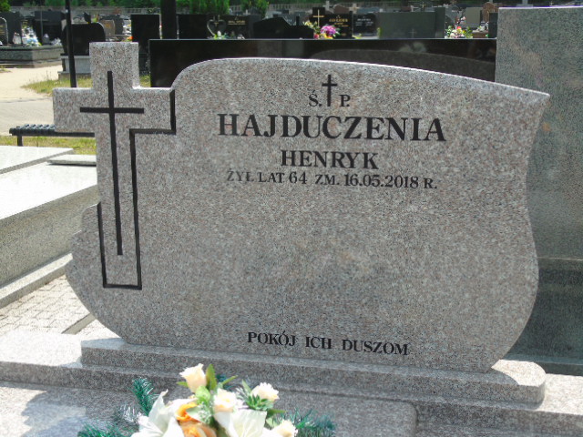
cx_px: 292
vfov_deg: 31.5
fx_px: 775
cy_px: 218
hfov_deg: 41.2
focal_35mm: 46
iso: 80
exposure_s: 1/400
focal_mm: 8.2
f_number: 4.1
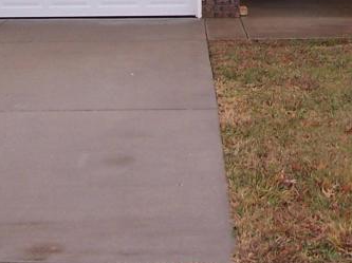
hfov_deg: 16.7
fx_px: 1188
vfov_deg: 12.2
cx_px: 302
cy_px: -101
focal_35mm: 117
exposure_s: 1/125
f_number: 2.8
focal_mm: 6.3
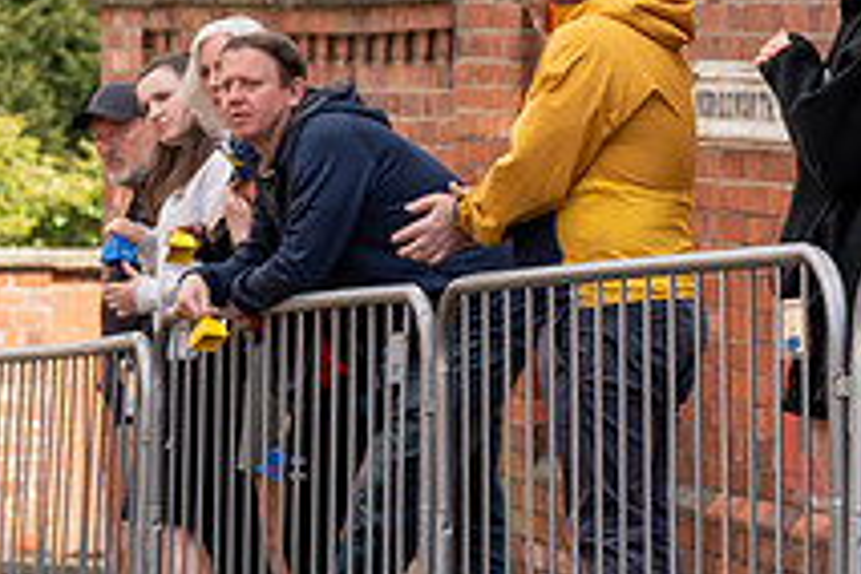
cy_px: -256
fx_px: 6433
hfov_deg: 7.6
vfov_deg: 5.1
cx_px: -163
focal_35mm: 269
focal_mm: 70
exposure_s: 1/1000
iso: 320
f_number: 5
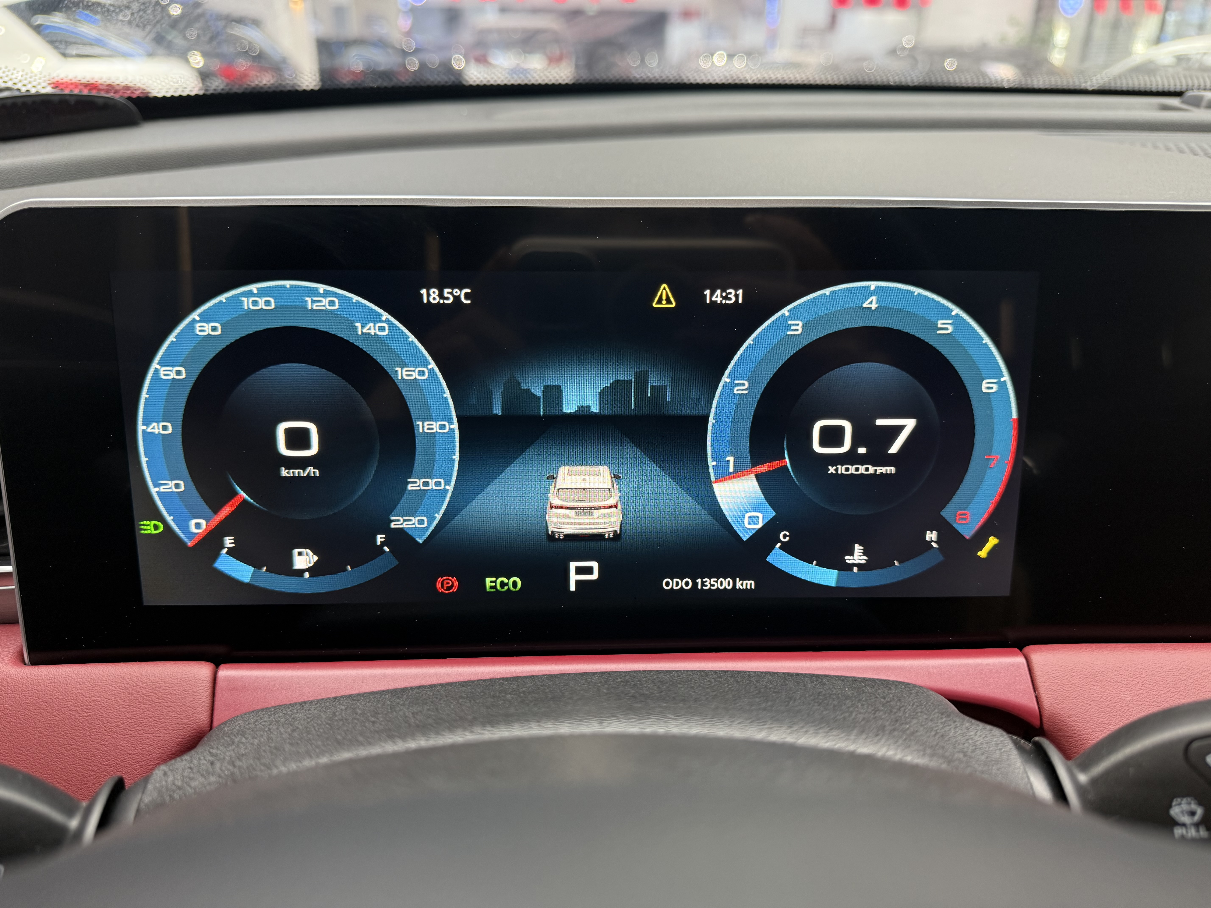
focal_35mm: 24
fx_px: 840
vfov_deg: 56.8
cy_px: 454
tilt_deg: -23.1
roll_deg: -0.6
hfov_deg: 71.6
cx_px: 606
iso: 160
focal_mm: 6.76
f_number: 1.78
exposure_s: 1/50
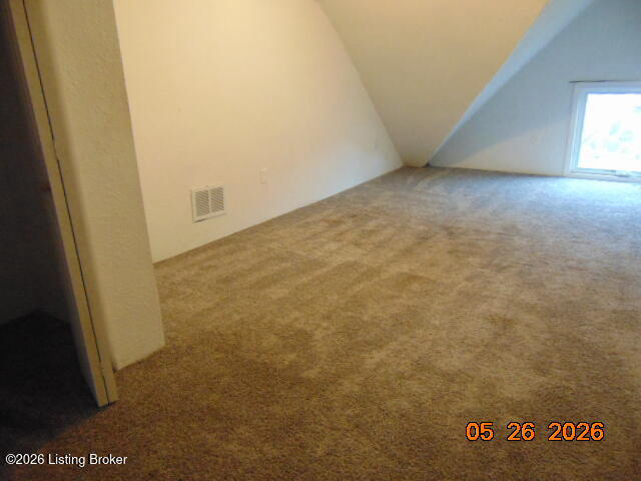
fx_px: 463
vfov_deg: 54.9
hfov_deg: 69.4
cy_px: 240
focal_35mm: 25
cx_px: 320
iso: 400
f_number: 3
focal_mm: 4.5
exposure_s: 1/30
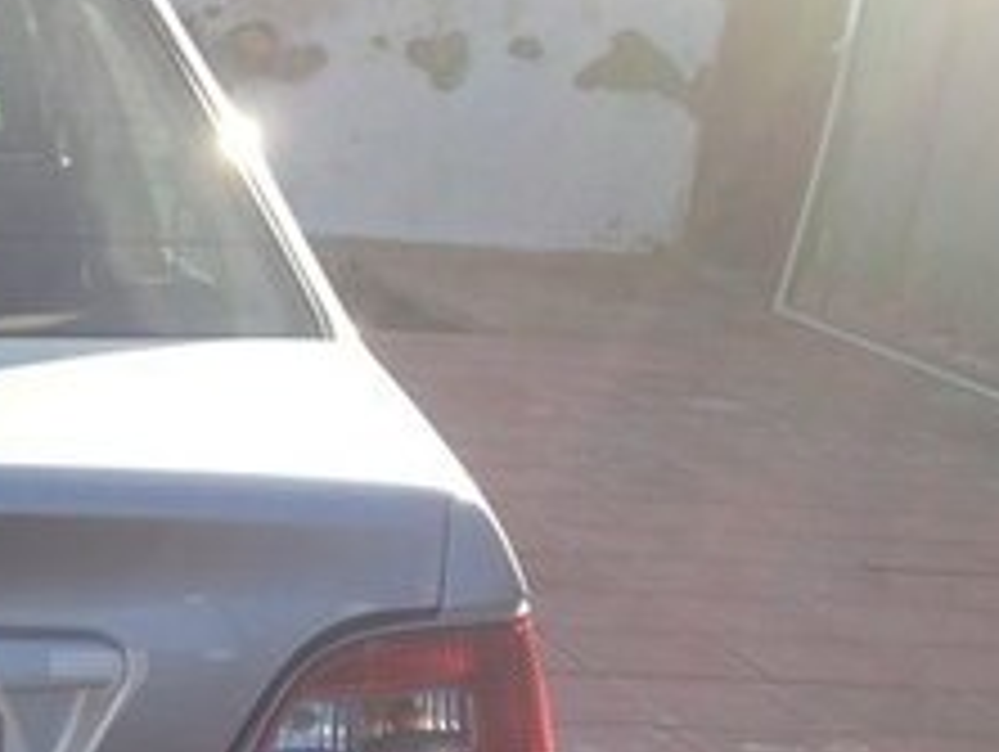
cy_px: 718
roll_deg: -5.2
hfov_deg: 17.6
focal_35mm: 104
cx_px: -310
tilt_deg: -17.0
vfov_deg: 14.1
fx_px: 3005
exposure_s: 1/778
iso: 50
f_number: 2.4
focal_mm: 4.28
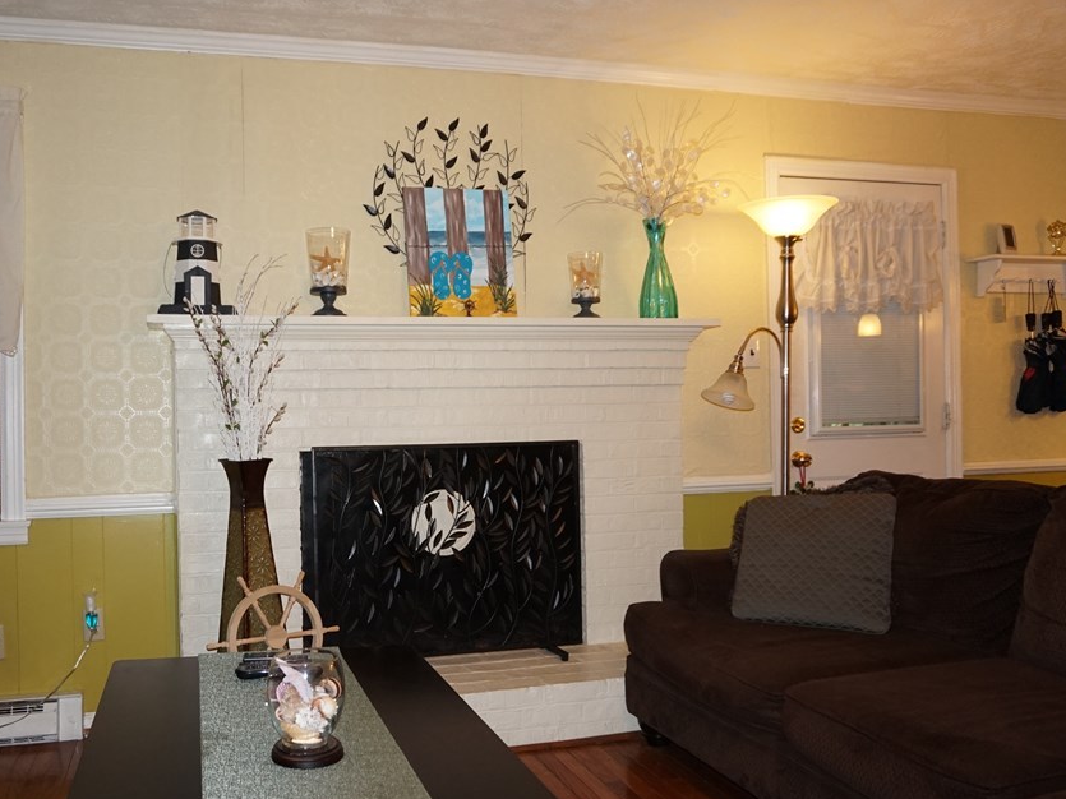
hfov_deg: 59.4
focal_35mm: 30
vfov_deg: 46.8
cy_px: 417
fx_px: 924
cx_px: 421
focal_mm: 16
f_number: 3.5
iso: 800
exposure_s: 1/125
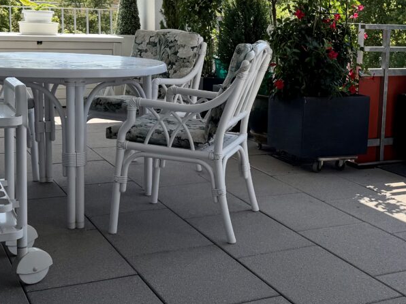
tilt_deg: -9.1
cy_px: 114
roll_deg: -2.2
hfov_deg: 32.7
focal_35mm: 58
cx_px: 299
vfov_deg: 25.2
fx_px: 680
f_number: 1.78
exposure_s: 1/3953
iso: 80
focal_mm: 6.76
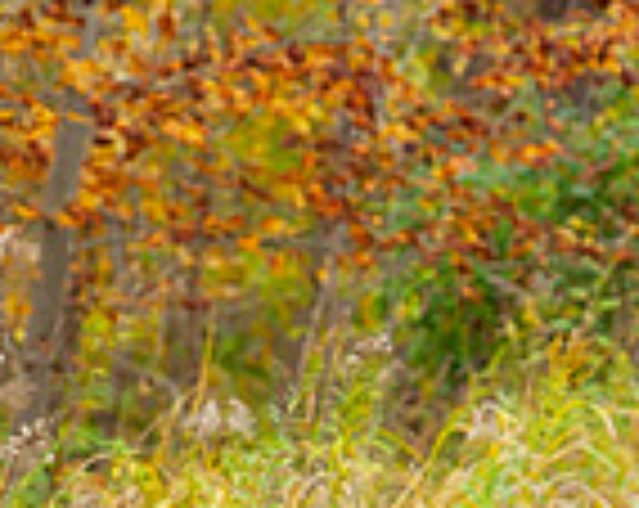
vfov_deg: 6.1
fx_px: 4756
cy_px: 425
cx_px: 1275
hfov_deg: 7.4
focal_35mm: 252
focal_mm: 55
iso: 400
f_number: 4.5
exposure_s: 1/160
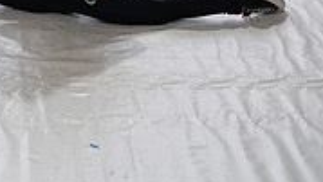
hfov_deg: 21.1
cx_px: 72
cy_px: -211
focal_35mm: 100
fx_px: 857
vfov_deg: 10.8
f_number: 8
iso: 640
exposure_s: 1/250
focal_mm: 38
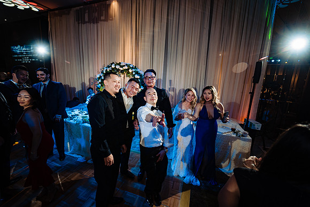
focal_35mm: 14
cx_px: 155
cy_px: 104
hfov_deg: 104.2
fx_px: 121
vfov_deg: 81.2
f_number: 2.8
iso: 800
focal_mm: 14
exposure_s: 1/160
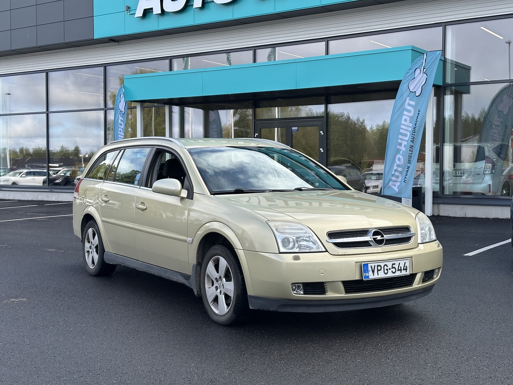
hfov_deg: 39.7
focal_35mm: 48
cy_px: 192
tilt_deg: -1.6
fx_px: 711
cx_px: 256
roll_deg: -0.3
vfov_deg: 30.3
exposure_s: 1/1157
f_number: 1.78
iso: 64
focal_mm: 6.86
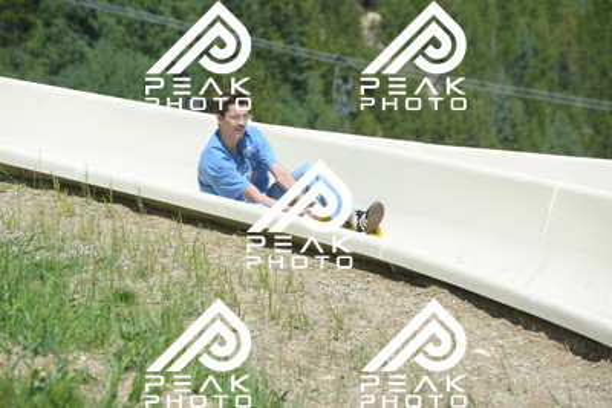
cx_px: 306
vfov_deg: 7.0
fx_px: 3316
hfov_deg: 10.5
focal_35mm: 195
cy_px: 204
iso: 220
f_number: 6.3
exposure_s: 1/640
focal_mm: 195
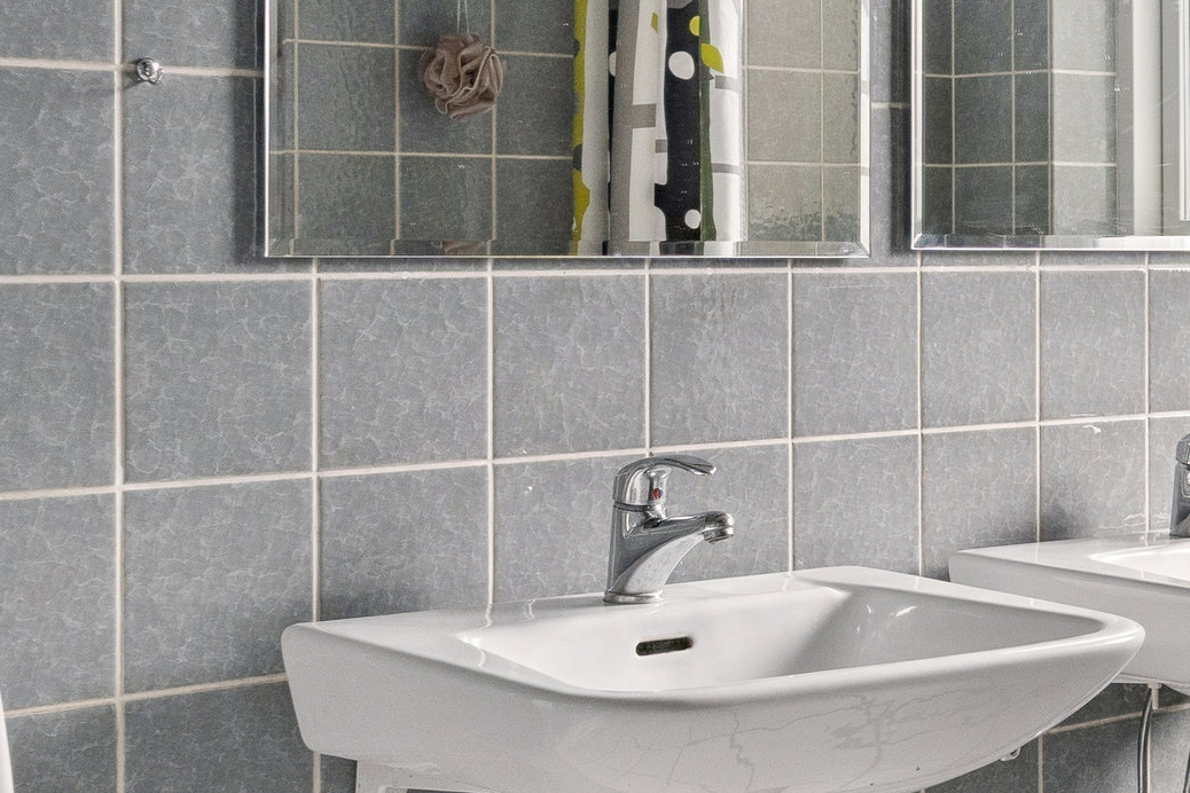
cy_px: 311
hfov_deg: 24.5
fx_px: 2578
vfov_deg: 17.5
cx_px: 1250
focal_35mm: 78
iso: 800
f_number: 8
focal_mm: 27
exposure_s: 1/20
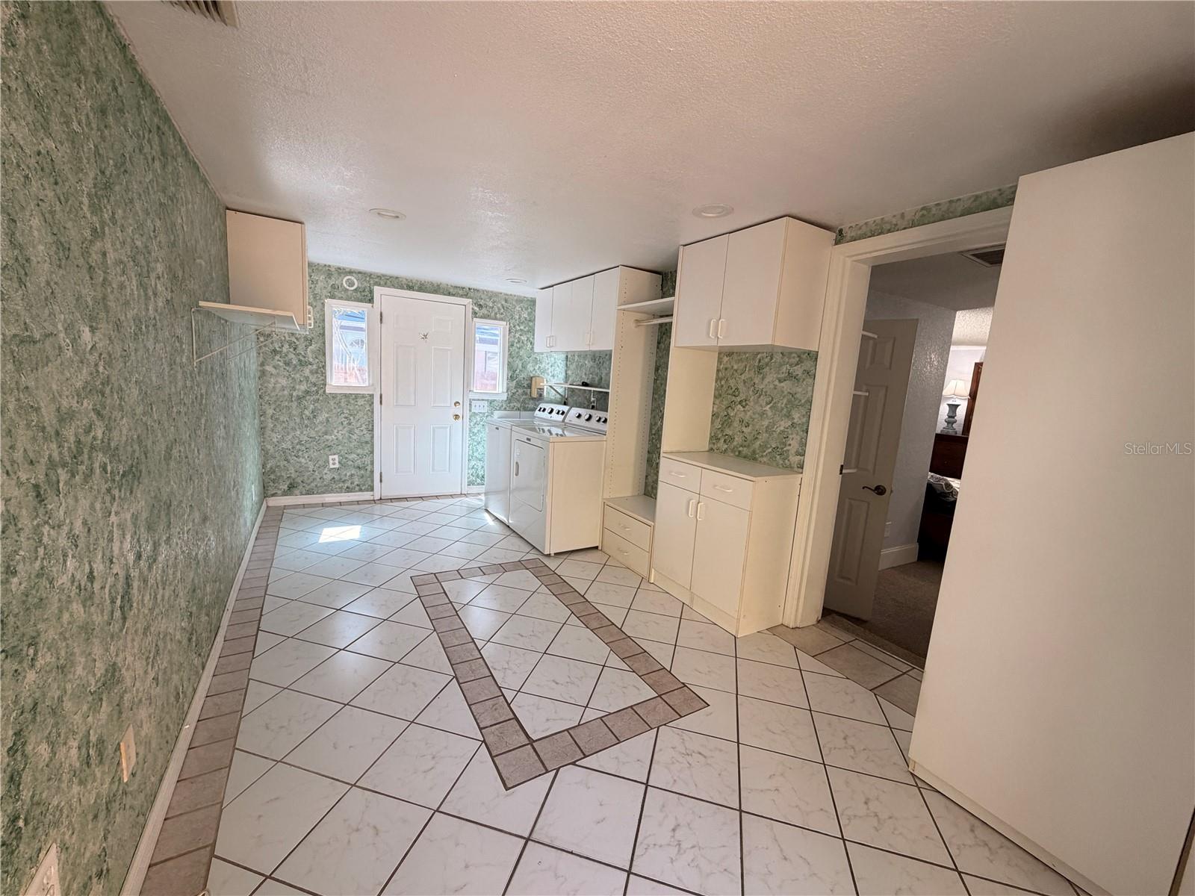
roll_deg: -4.5
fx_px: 483
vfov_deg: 85.7
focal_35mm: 14
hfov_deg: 102.1
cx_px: 598
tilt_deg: -7.6
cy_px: 448
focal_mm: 2.22
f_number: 2.2
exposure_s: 1/120
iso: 200
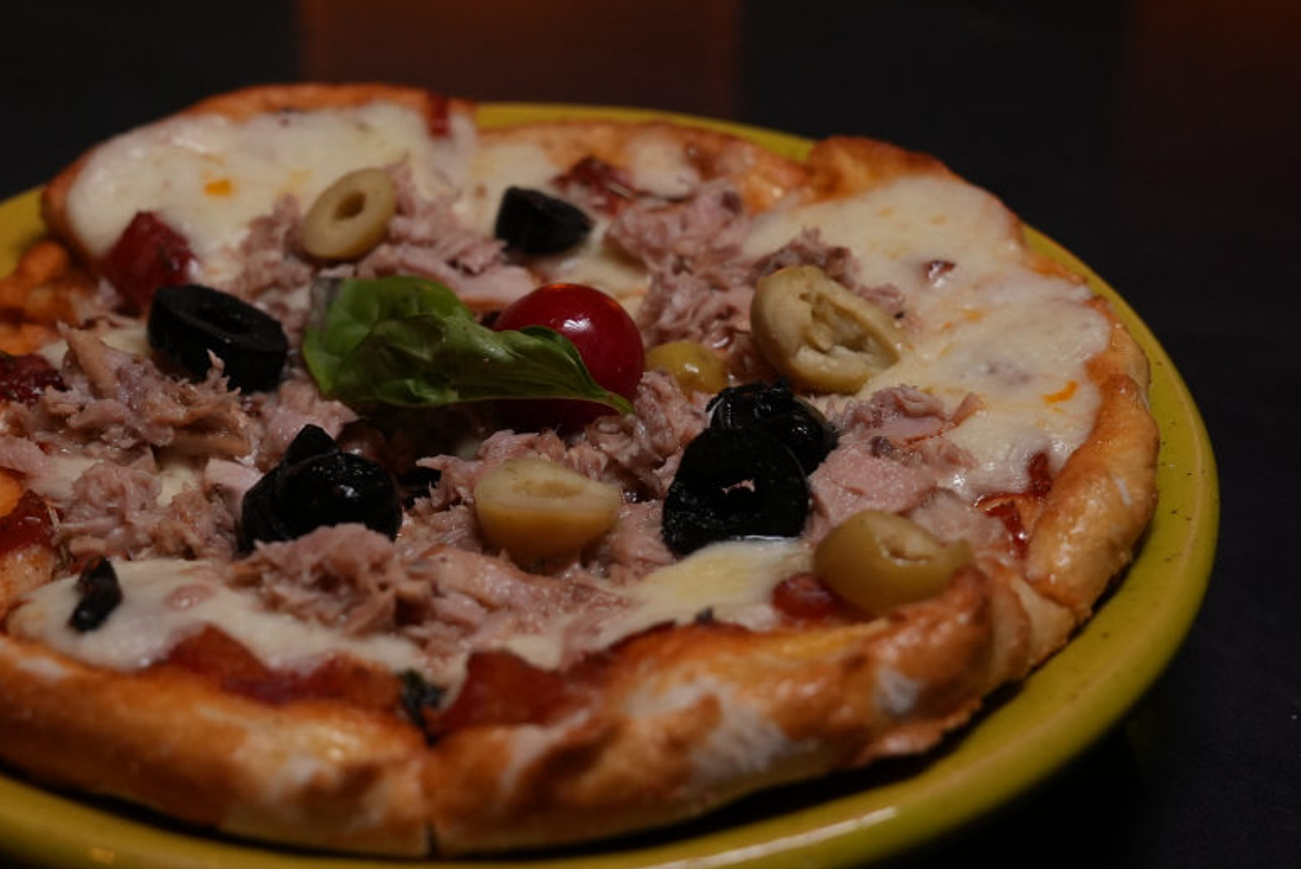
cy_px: 328
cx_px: 537
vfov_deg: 22.5
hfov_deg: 33.2
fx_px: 2177
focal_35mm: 60
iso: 2000
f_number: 5
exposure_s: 1/125
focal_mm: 29.1
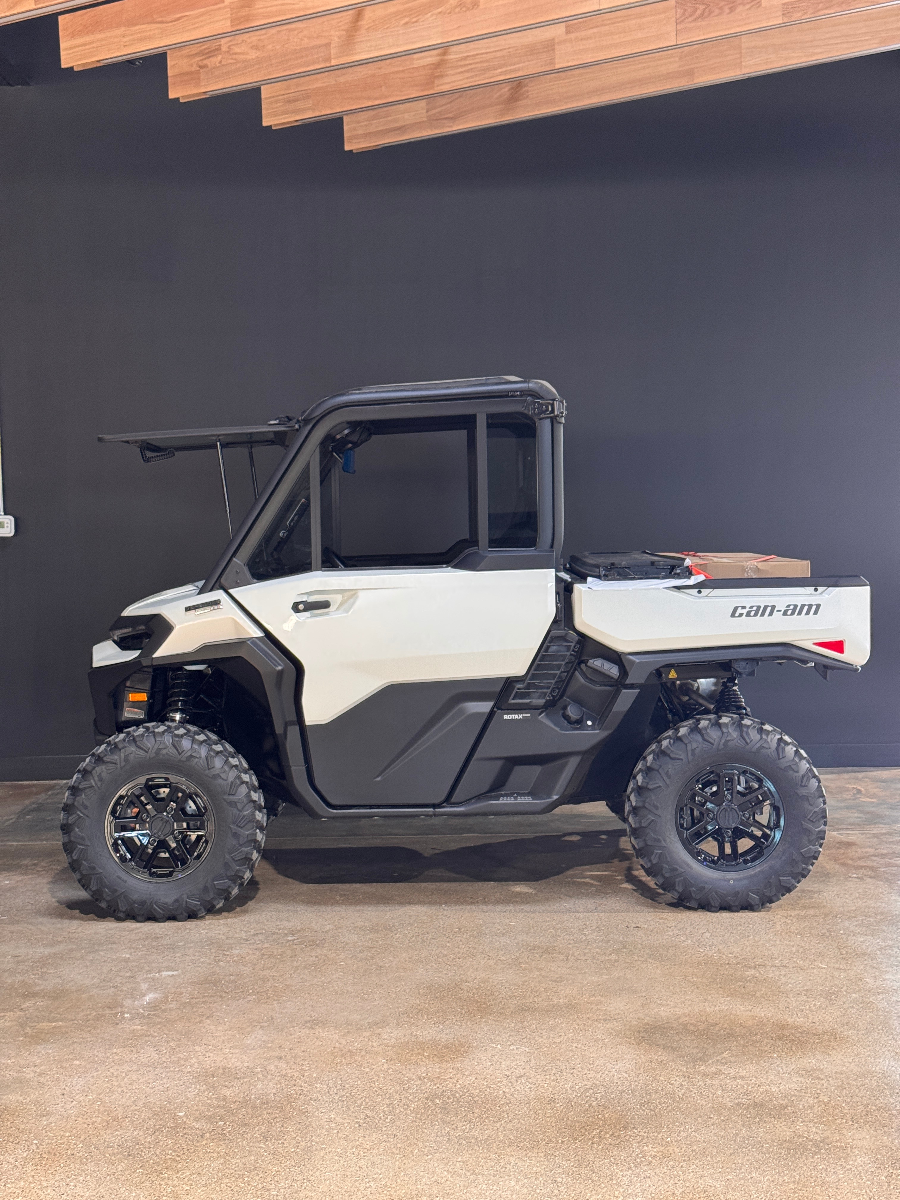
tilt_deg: -4.1
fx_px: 1664
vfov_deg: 39.7
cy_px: 600
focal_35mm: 48
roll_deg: +0.9
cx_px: 450
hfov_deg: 30.3
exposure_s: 1/60
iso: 250
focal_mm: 6.76
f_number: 1.78
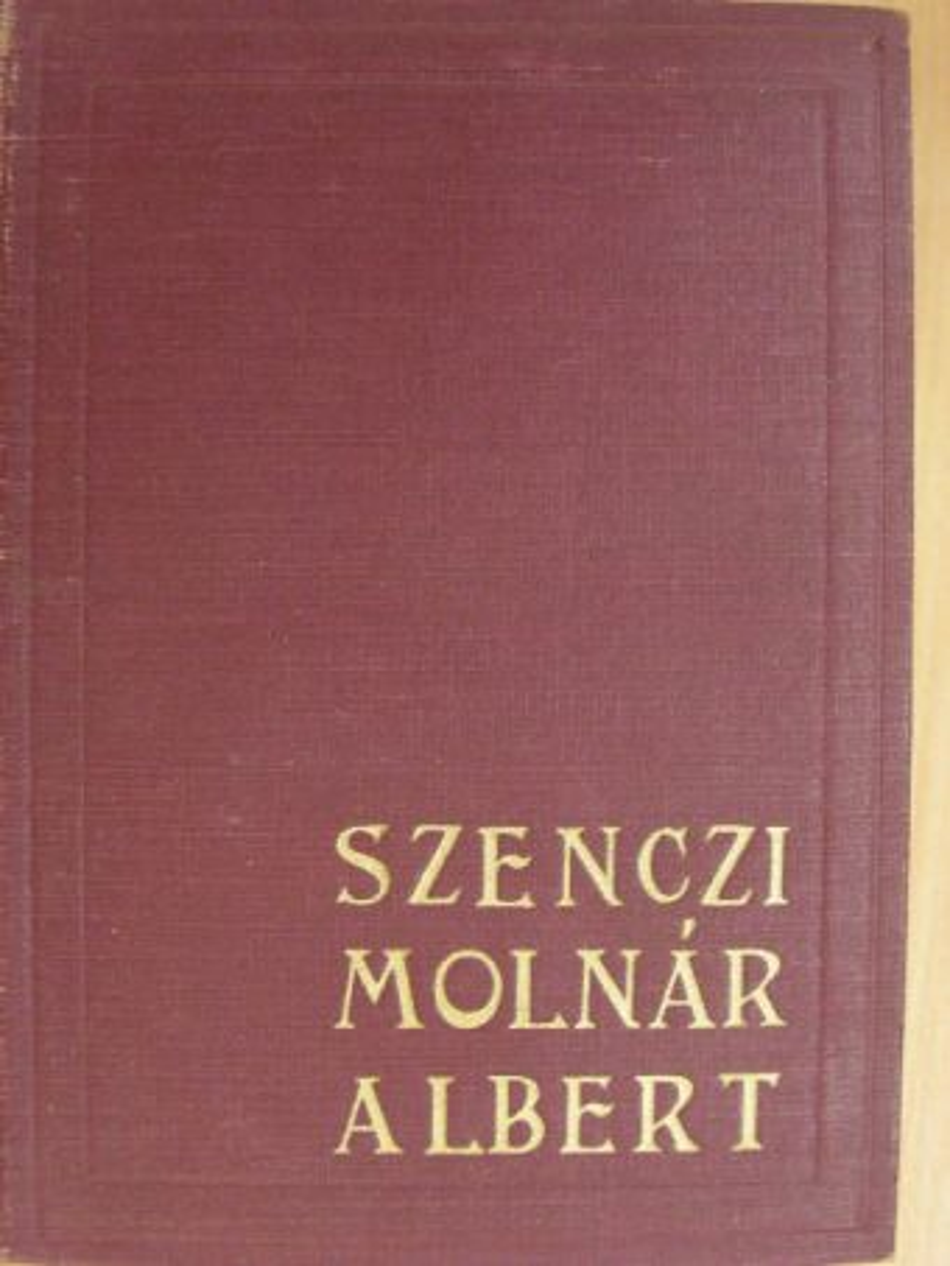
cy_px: 633
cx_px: 475
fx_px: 1938
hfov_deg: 27.5
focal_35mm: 53
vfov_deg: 36.2
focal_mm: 8.8
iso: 200
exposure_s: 1/8.3
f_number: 3.5
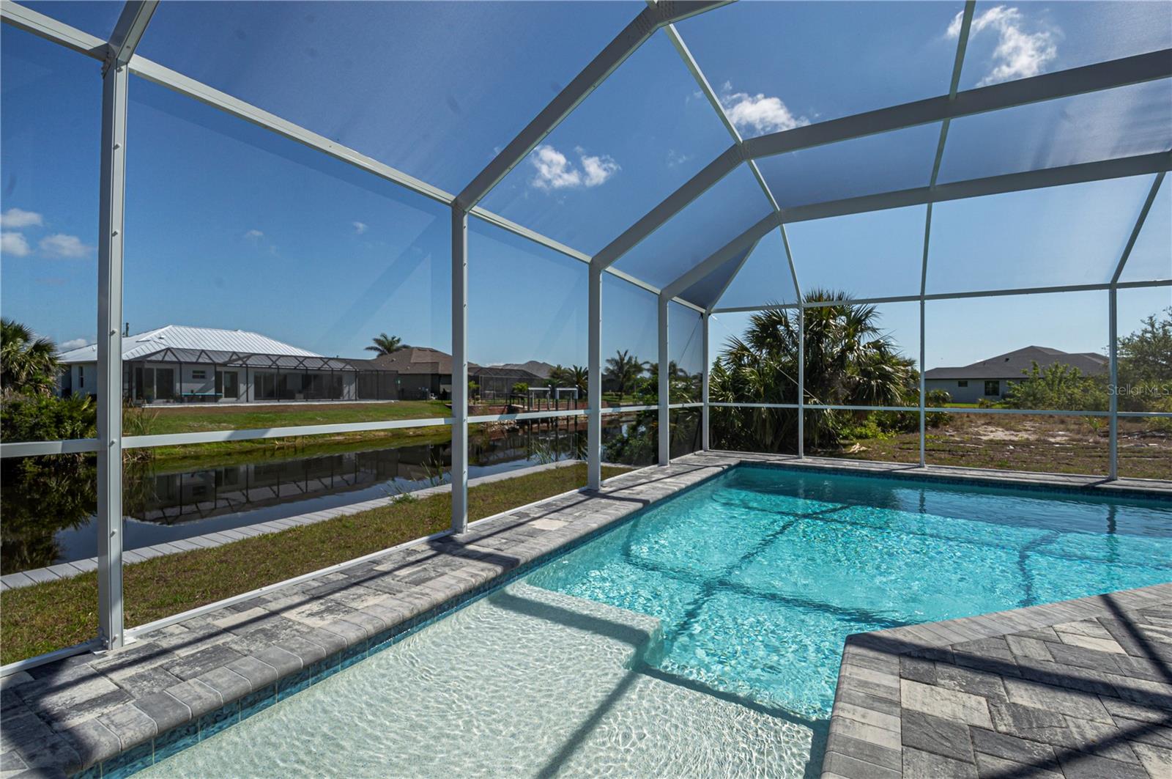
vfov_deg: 77.2
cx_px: 586
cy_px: 390
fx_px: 488
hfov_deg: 100.5
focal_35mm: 15
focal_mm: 10
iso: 100
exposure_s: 1/60
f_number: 16
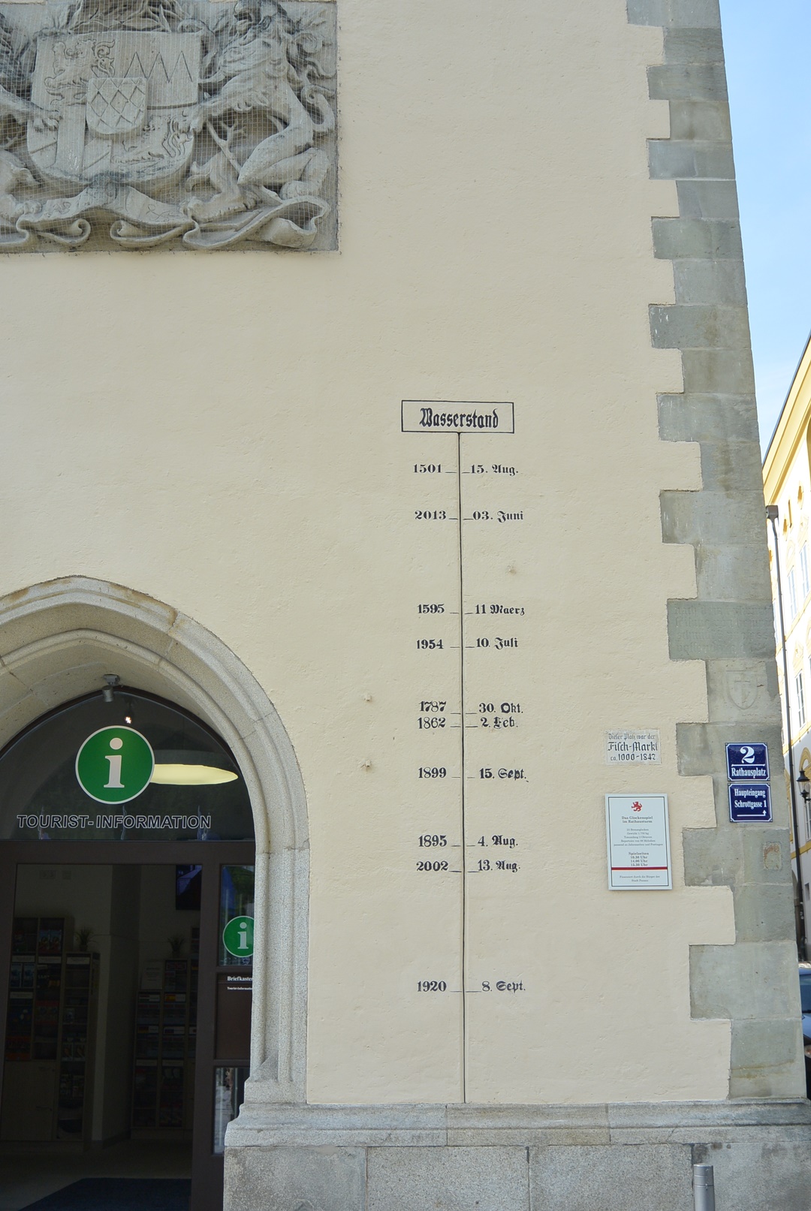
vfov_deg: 48.4
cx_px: 406
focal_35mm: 40
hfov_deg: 33.5
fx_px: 1348
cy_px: 606
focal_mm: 15
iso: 100
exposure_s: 1/500
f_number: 4.2
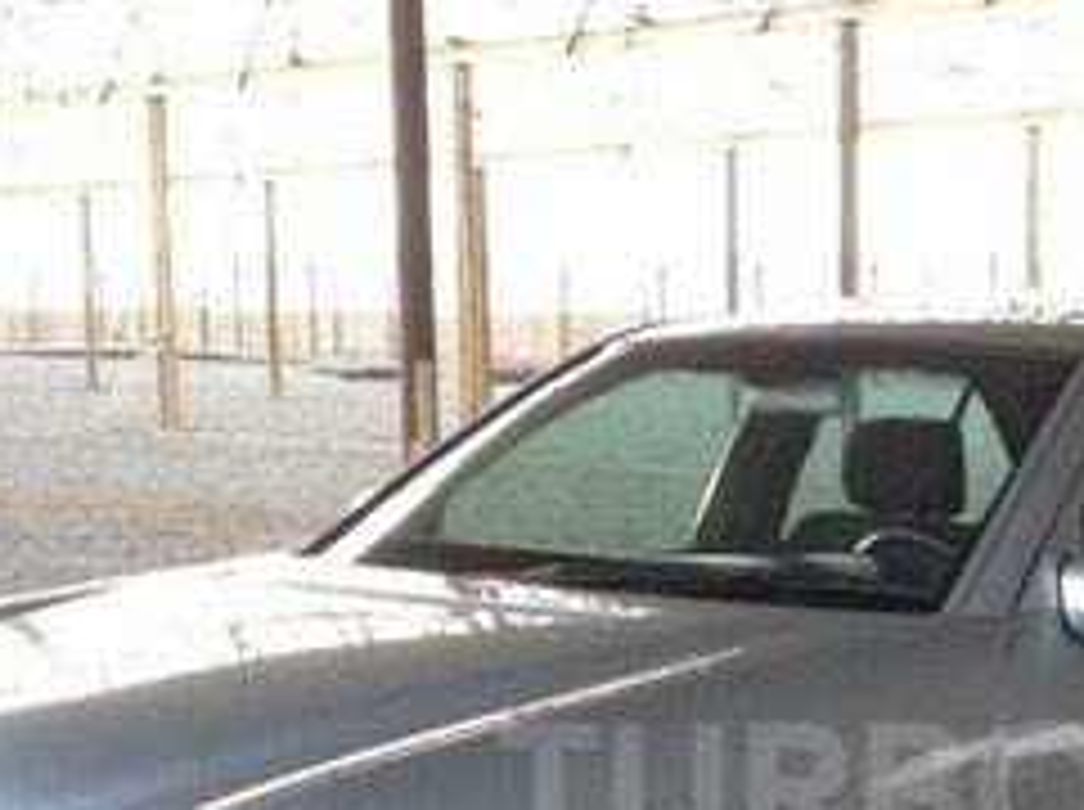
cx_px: 958
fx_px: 3002
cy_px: 790
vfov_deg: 15.1
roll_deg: +0.6
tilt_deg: -9.6
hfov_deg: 20.1
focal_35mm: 96
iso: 80
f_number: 2.4
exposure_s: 1/120
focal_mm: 4.28
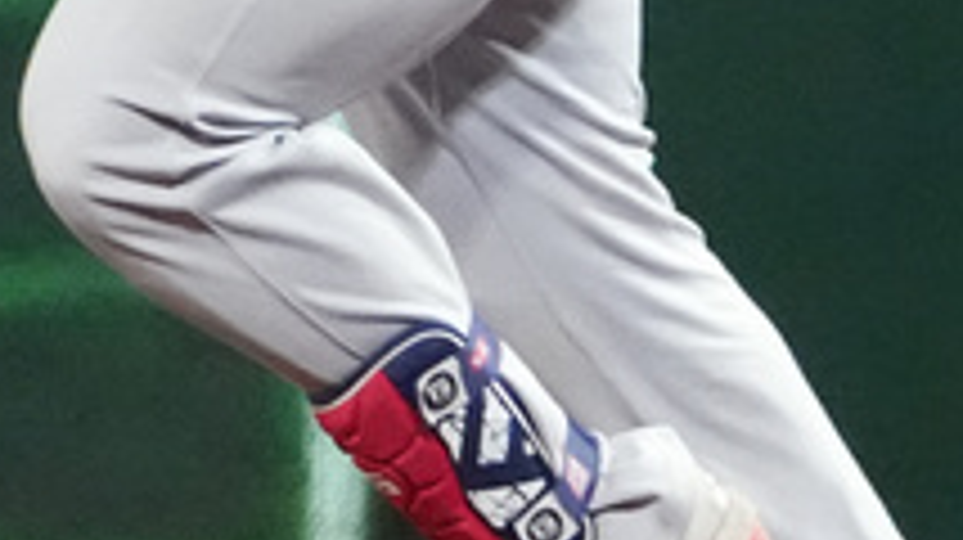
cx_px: 508
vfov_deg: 0.6
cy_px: -531
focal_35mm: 2008
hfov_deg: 1.1
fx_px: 51236
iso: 10000
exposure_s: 1/1600
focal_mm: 400
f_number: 5.6
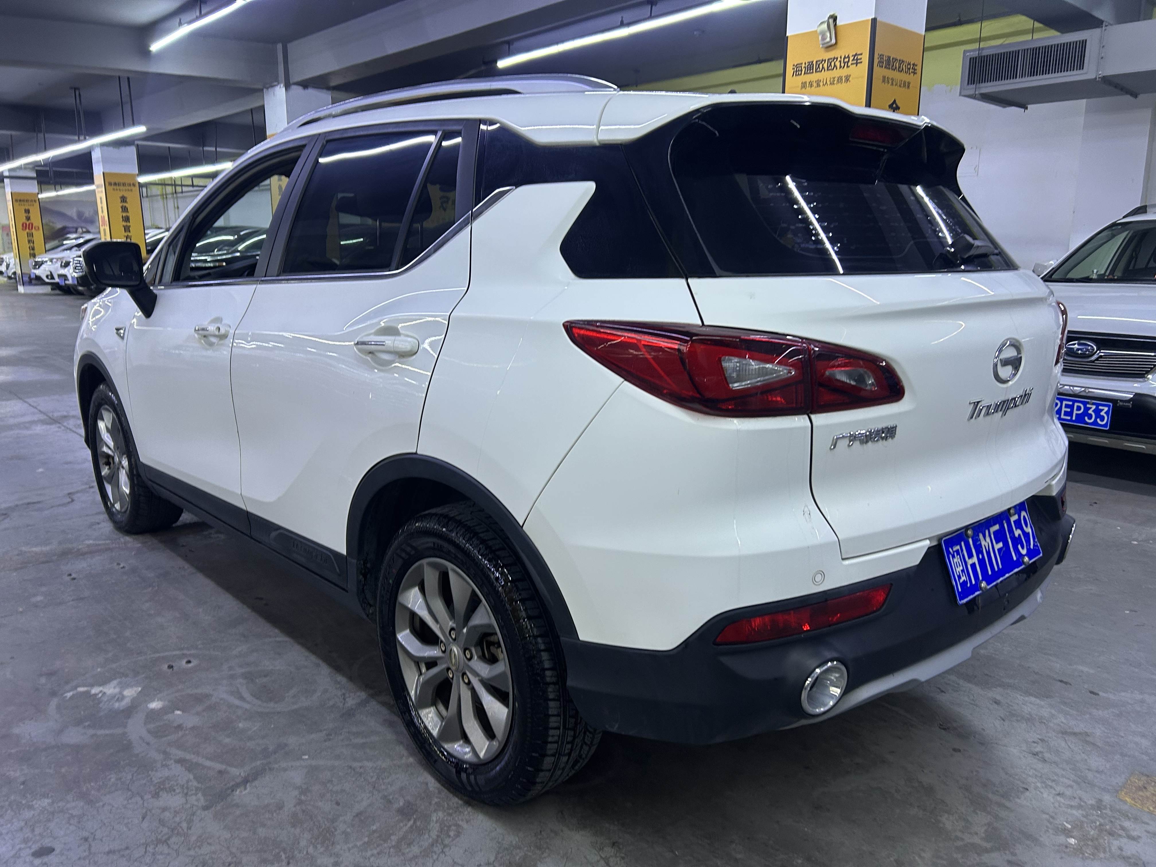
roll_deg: +0.4
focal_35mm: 26
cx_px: 578
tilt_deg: -11.4
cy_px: 434
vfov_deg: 53.1
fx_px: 868
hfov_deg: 67.3
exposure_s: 1/50
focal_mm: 5.7
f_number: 1.5
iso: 125
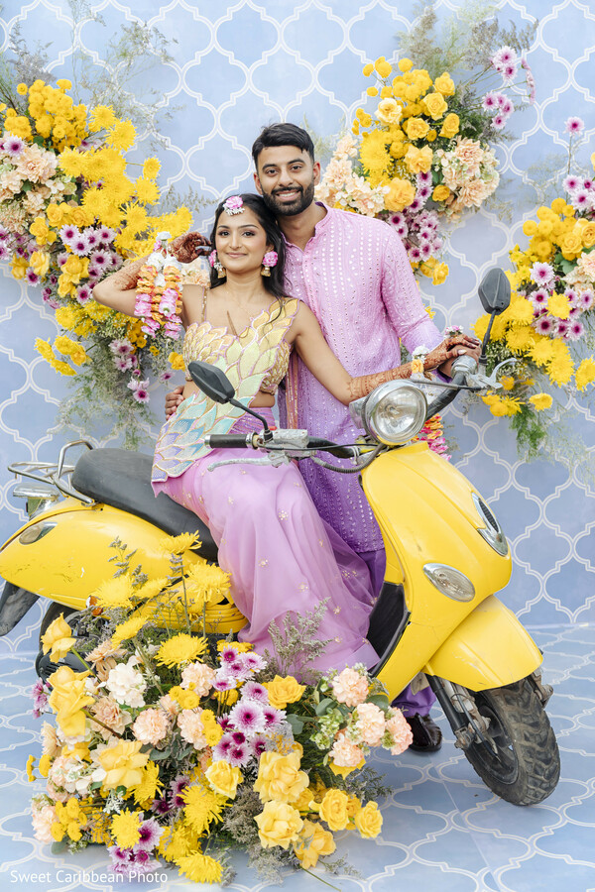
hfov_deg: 32.6
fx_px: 1016
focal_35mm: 41
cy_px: 446
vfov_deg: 47.4
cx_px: 298
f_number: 3.5
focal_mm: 41
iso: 200
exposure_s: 1/640
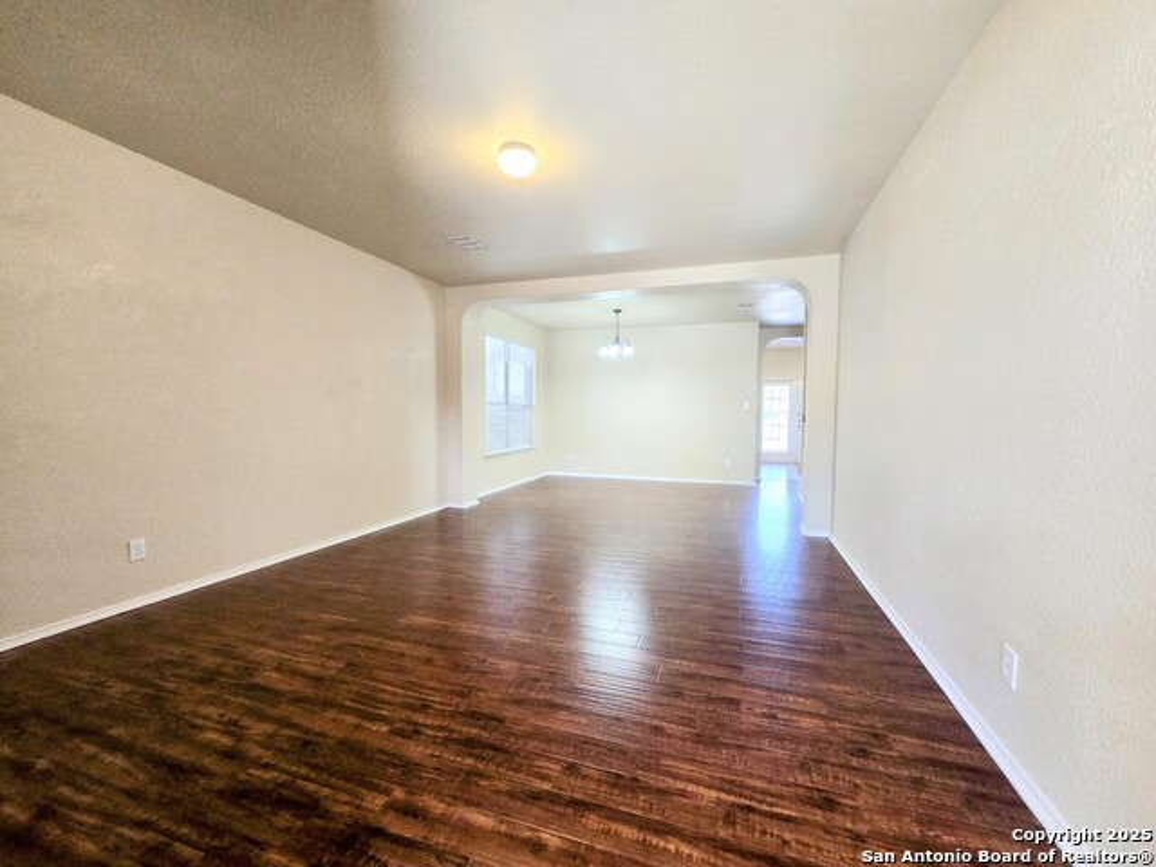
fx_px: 434
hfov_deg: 106.2
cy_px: 434
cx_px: 578
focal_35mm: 13
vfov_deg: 89.9
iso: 200
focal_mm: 2.2
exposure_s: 1/60
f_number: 2.2
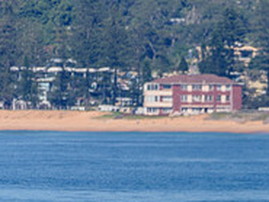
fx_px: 11726
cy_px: 270
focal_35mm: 1508
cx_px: 230
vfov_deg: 1.0
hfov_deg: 1.3
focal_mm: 500
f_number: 5.6
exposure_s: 1/2000
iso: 100
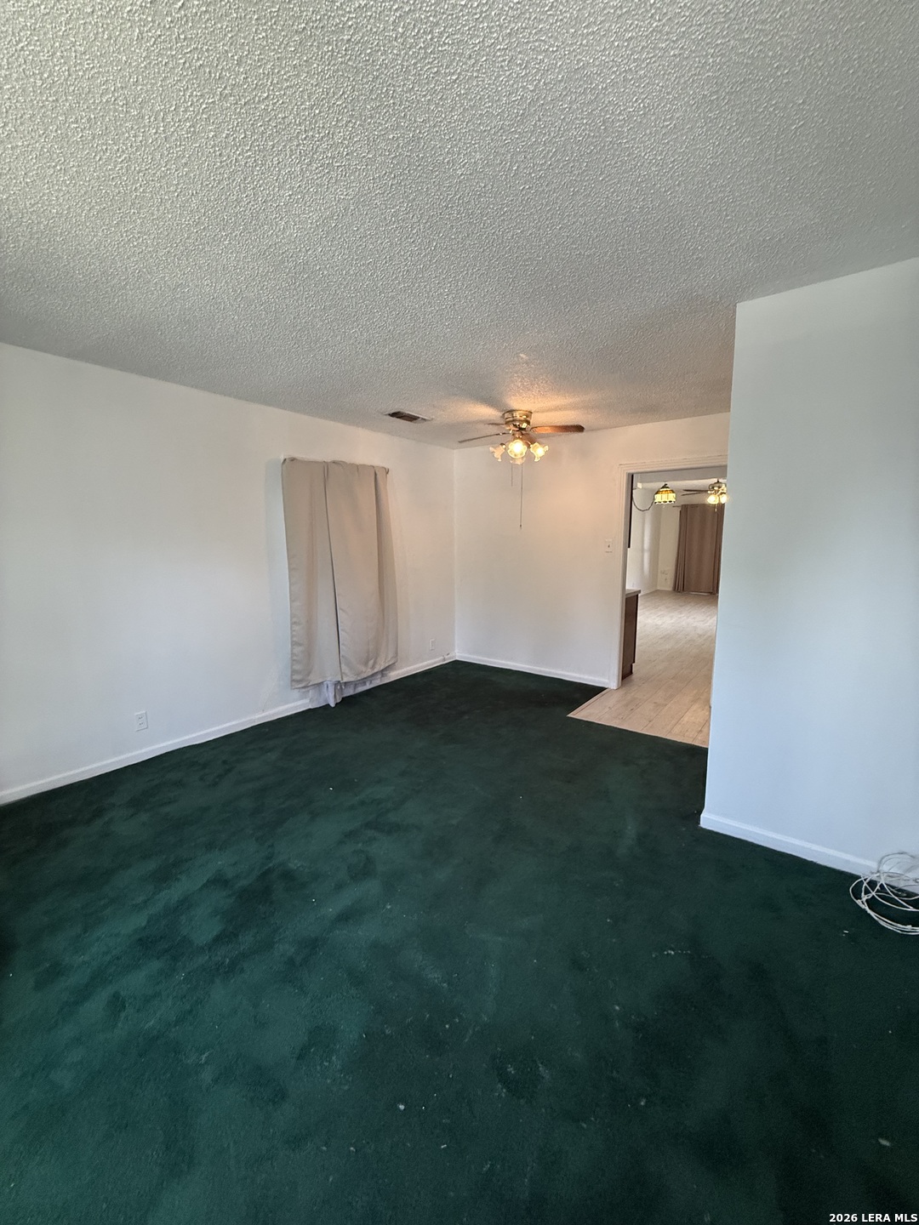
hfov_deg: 85.7
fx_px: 496
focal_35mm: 14
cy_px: 612
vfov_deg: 102.1
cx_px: 460
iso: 400
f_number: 2.2
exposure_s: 1/120
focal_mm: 2.22
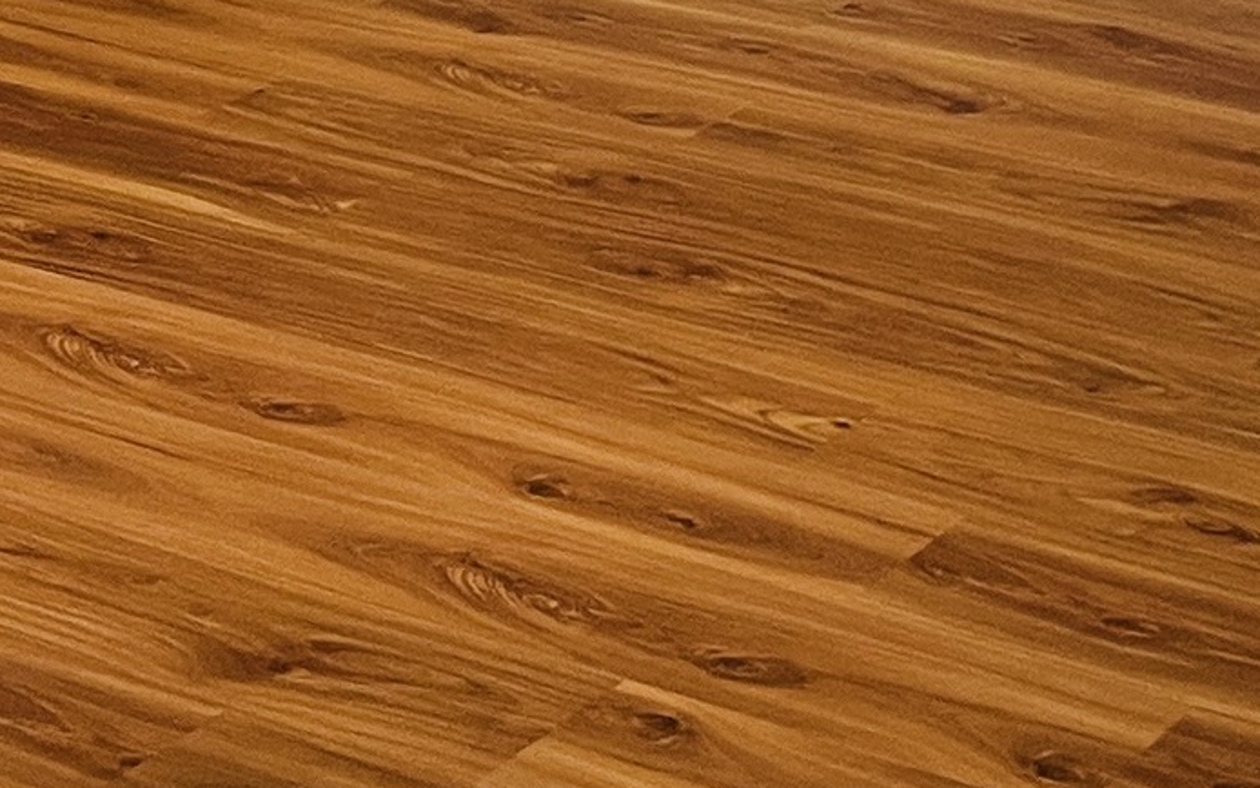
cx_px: 1144
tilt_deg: -6.3
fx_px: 4190
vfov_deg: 9.7
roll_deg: -0.5
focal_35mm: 122
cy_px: -1011
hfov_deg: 16.9
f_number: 1.6
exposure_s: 1/60
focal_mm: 5.1
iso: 125
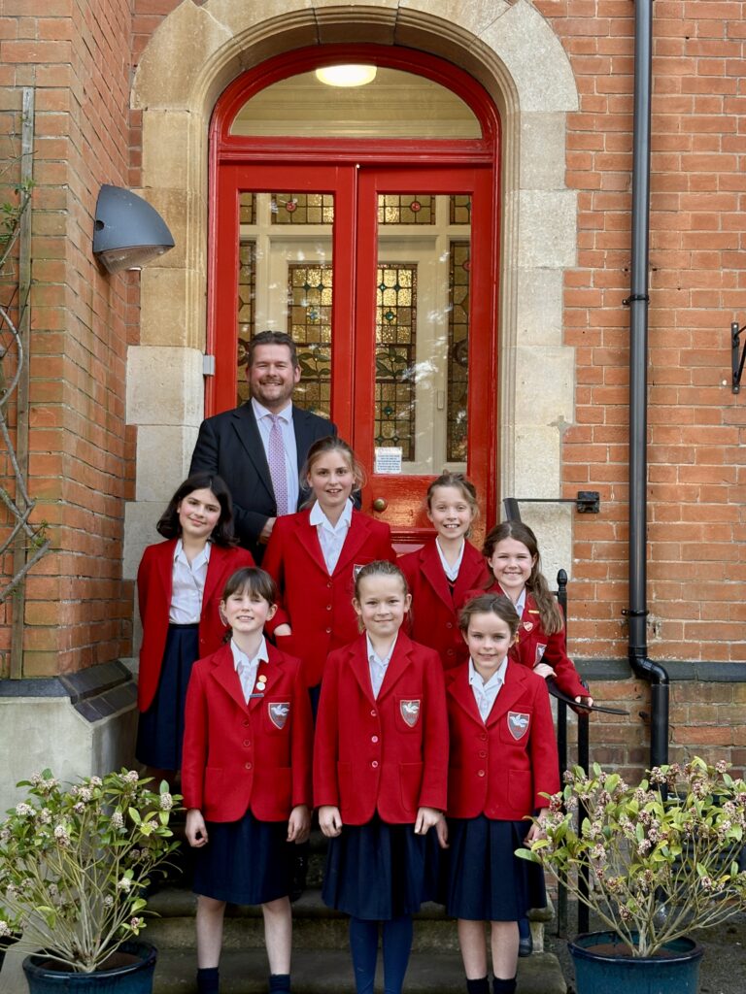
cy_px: 497
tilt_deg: +4.2
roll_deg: -1.0
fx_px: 1494
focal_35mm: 52
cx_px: 373
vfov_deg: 36.8
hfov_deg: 28.0
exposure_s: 1/100
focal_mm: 5.96
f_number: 1.6
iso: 32
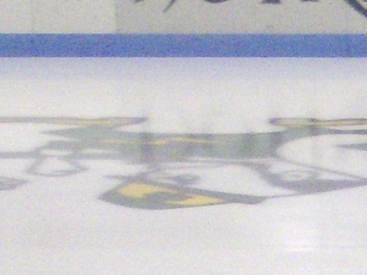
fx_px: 4726
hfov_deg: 4.4
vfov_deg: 3.3
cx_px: 737
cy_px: 542
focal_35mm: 446
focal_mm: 14.1
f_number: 4.2
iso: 200
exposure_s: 1/101
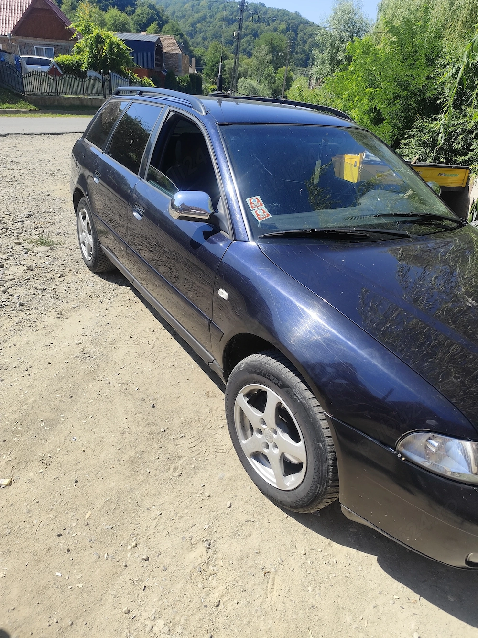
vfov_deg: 73.9
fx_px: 424
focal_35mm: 23
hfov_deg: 58.9
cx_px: 239
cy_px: 319
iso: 50
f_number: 1.65
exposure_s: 1/689
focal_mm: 6.19
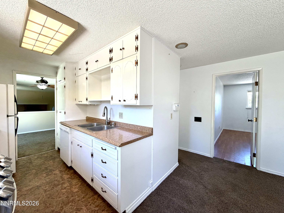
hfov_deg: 102.1
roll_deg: +0.0
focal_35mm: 14
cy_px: 106
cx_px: 142
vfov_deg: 85.7
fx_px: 115
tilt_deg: -1.3
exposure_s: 1/120
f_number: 2.2
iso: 125
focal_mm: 2.22
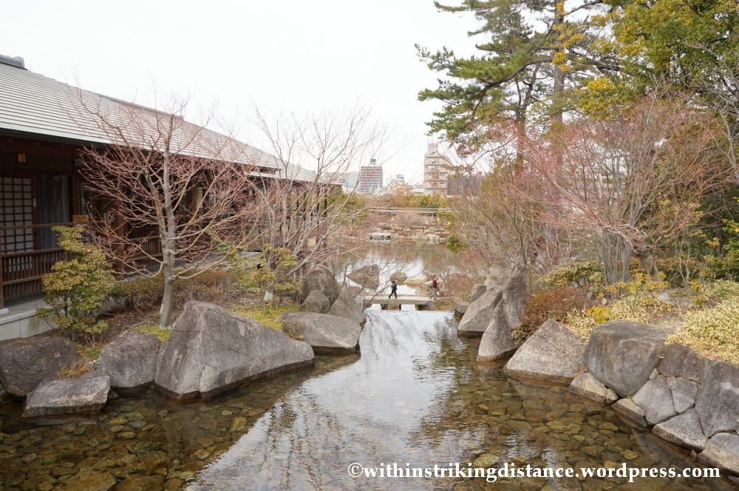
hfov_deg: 67.4
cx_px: 370
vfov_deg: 47.8
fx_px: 554
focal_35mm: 27
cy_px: 246
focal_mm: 18
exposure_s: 1/100
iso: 200
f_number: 5.6
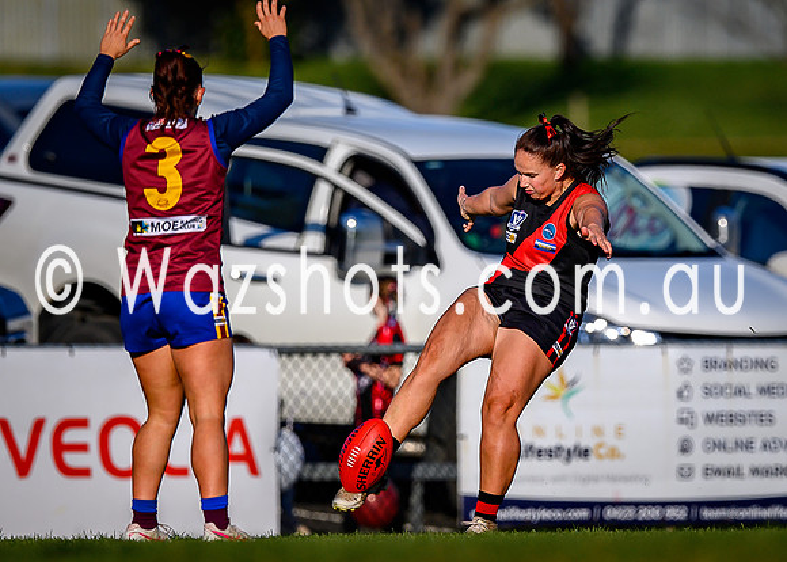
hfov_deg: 1.9
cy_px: 204
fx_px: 24139
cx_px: 549
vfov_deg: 1.3
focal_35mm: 1080
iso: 110
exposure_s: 1/2500
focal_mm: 500
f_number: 4
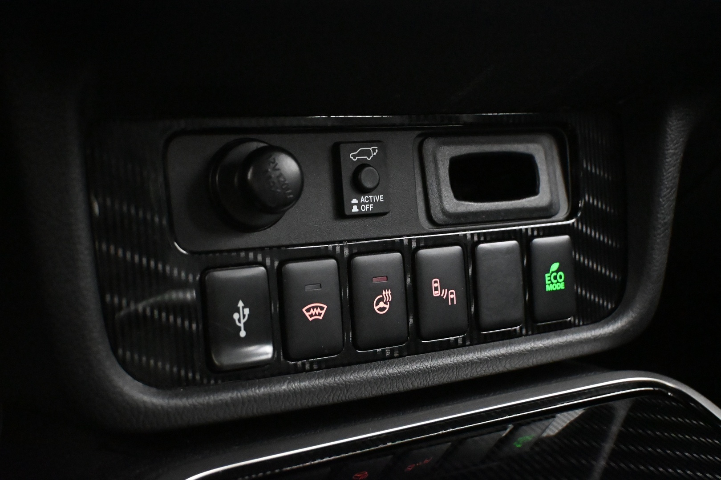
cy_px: 240
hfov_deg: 40.5
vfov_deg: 27.7
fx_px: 976
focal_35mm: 49
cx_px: 360
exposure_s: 1/20
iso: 12800
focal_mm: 32.5
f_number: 5
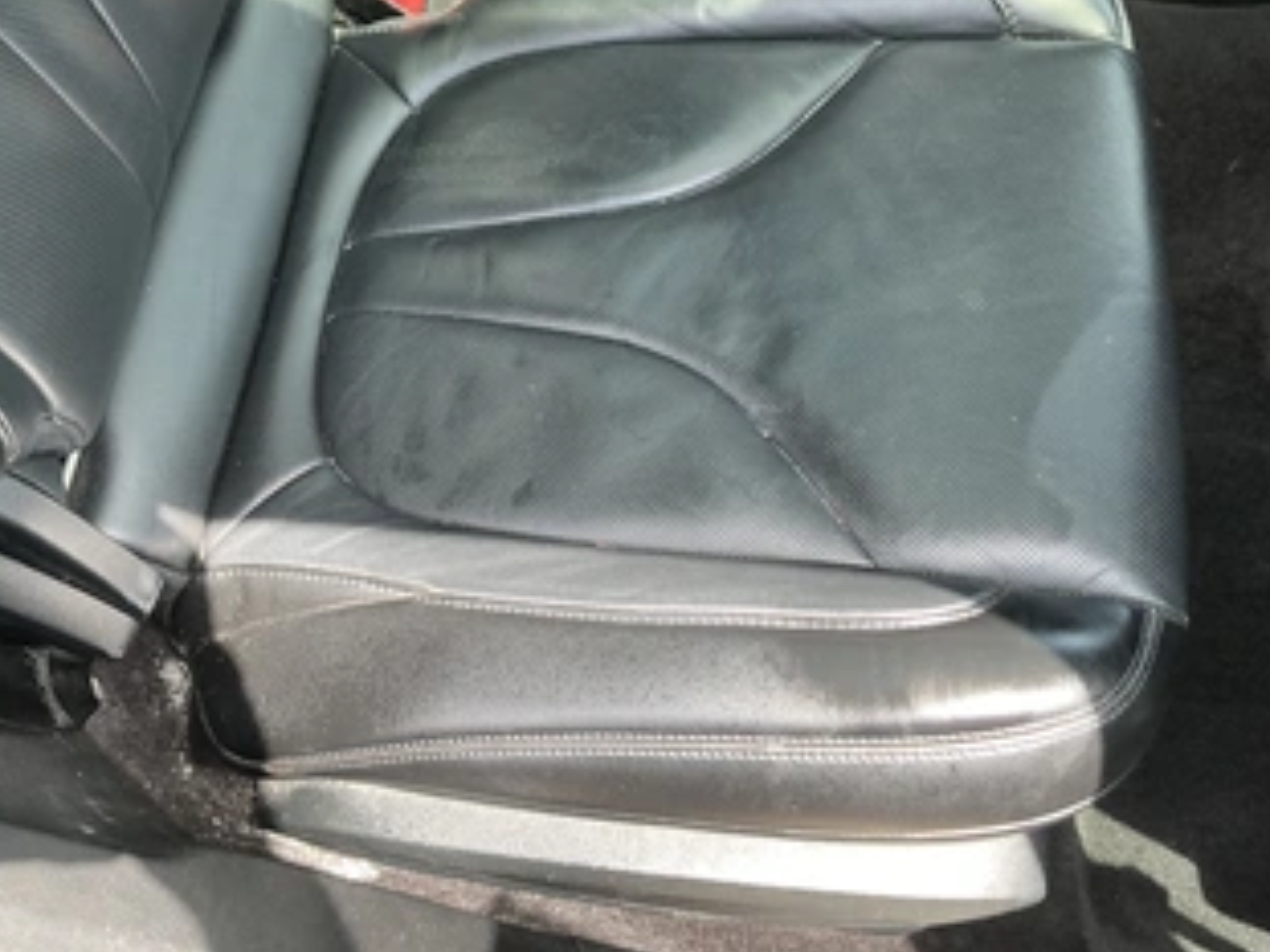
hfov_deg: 51.1
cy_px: 360
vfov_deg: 39.4
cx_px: 531
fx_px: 1320
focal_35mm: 36
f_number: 1.8
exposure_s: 1/122
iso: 64
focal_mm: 3
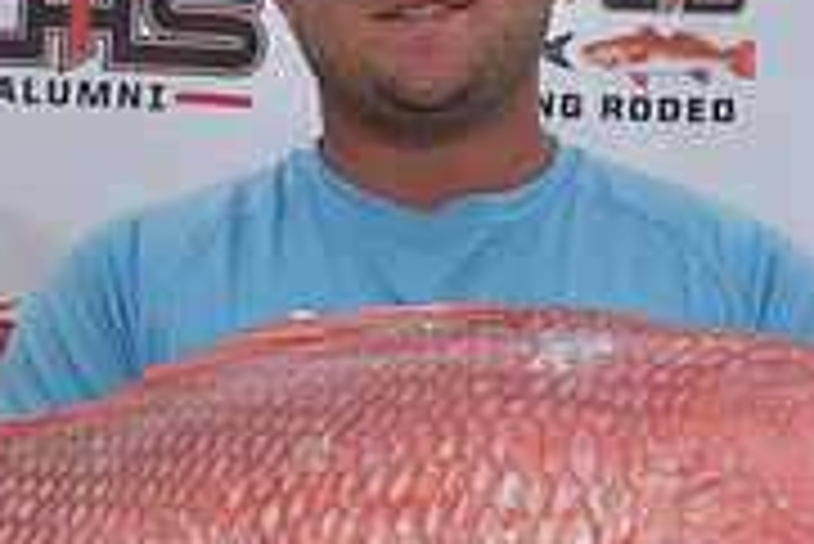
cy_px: 443
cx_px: 297
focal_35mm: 96
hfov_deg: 21.2
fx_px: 2172
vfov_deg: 14.2
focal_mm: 30
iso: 250
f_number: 10
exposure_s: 1/400
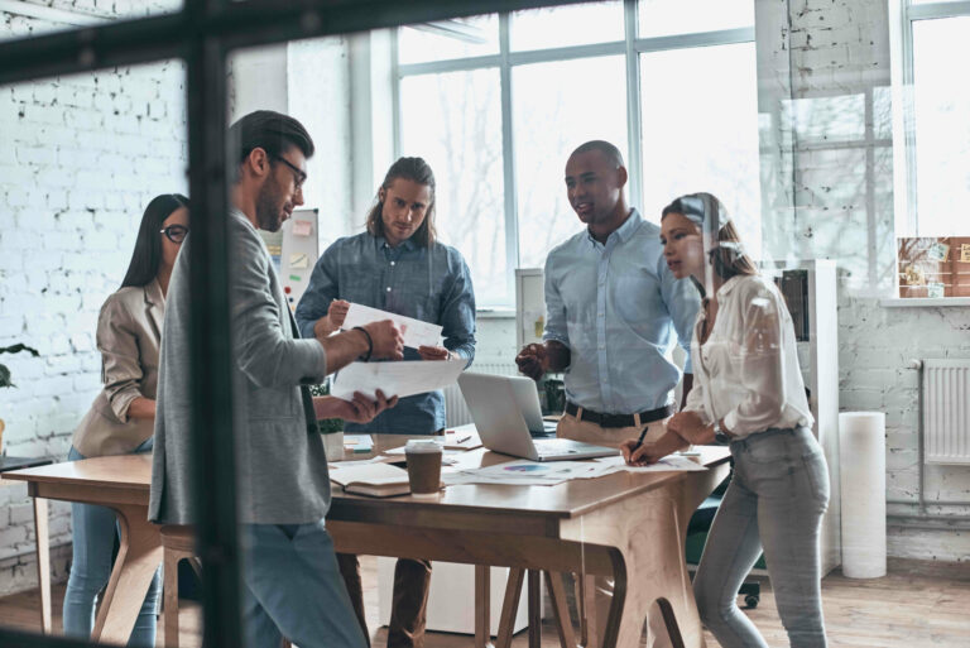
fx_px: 1348
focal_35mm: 50
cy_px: 324
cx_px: 485
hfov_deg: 39.6
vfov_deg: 27.0
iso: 640
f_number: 2.5
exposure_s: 1/200
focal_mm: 50
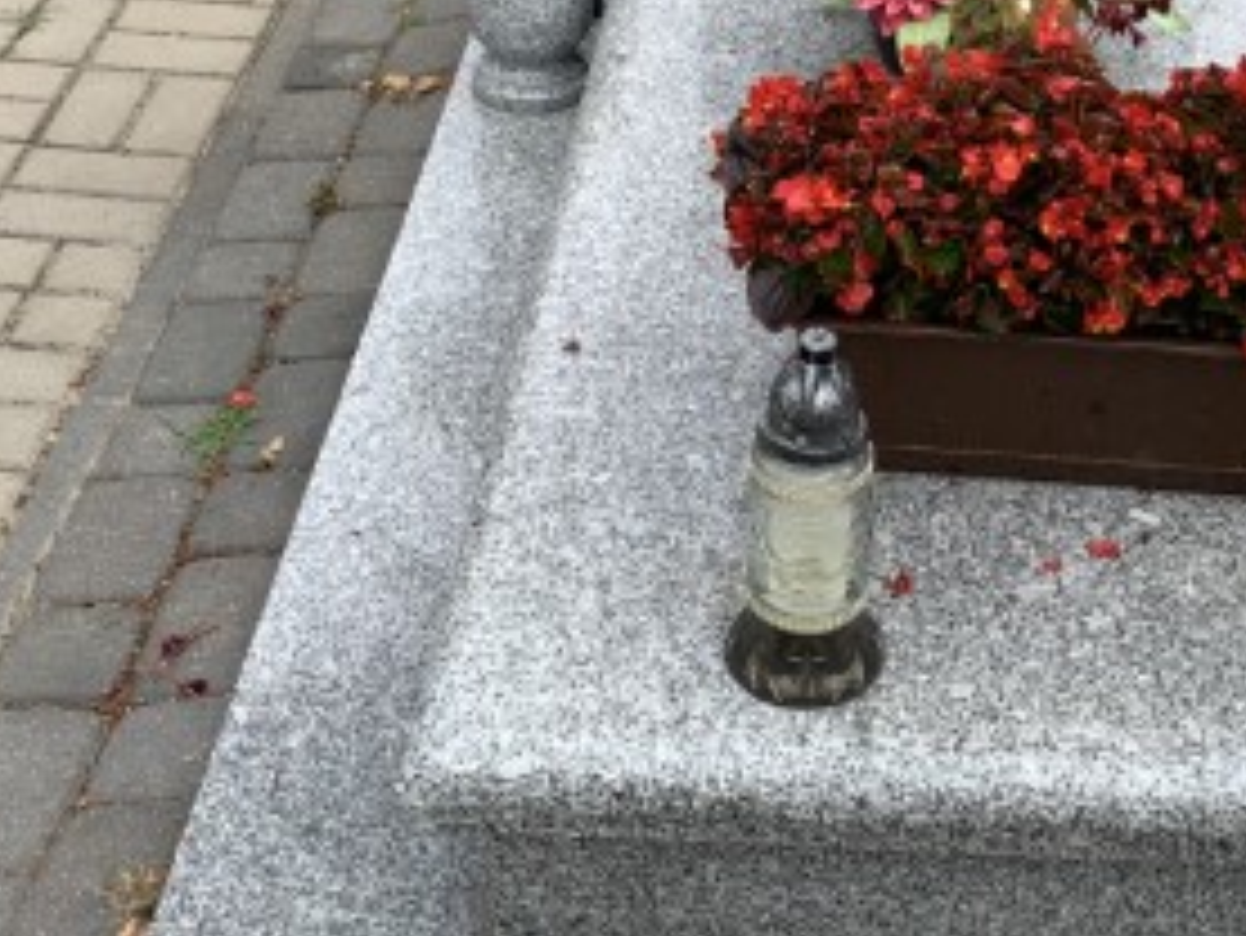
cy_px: 90
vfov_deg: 23.8
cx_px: 841
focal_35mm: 60
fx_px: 2161
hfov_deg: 31.9
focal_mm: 4.25
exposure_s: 1/1065
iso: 25
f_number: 1.8
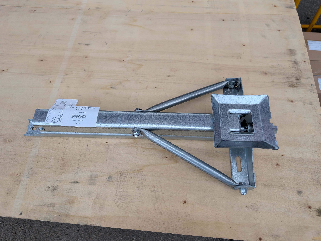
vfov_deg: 56.9
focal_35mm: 24
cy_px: 120
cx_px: 160
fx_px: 223
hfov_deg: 71.5
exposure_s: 1/584
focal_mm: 6.9
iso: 20
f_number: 1.68
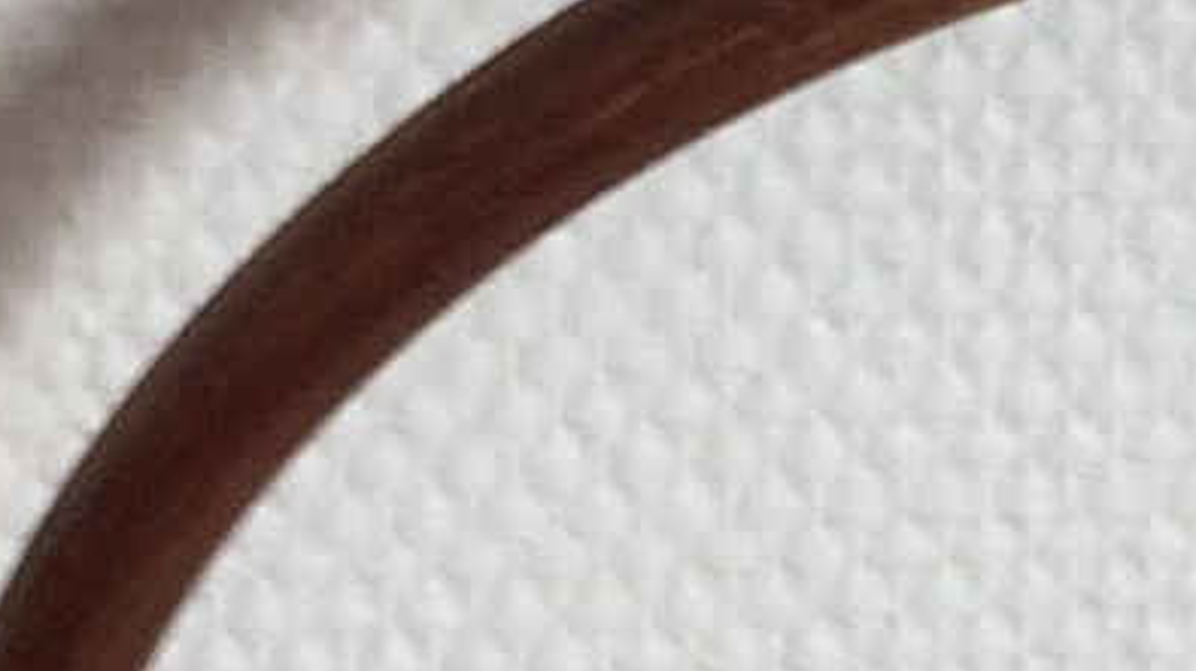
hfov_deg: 8.2
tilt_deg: -34.8
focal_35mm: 262
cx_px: 1150
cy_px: 143
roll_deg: -1.1
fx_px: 8303
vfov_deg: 4.6
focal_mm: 4.15
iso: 40
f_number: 2.2
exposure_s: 1/50
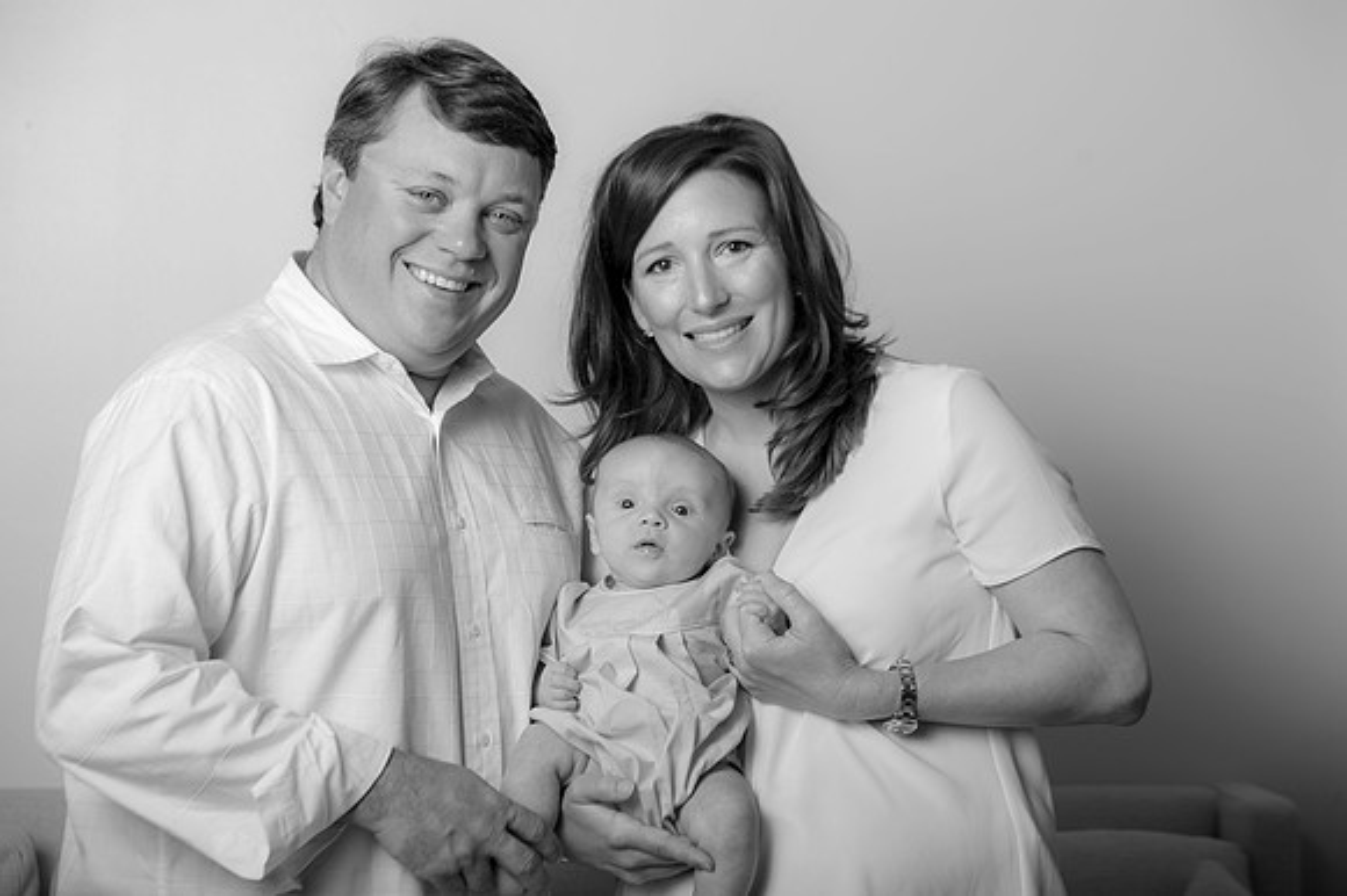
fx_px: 2805
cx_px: 674
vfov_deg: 18.2
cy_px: 448
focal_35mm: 75
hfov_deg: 27.0
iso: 250
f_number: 5.6
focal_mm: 75
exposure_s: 1/200
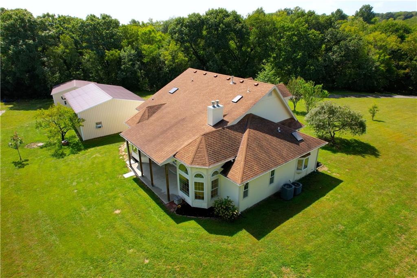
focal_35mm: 22
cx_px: 208
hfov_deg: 78.6
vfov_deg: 57.2
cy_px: 139
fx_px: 255
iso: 310
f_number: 2.8
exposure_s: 1/120
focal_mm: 8.38
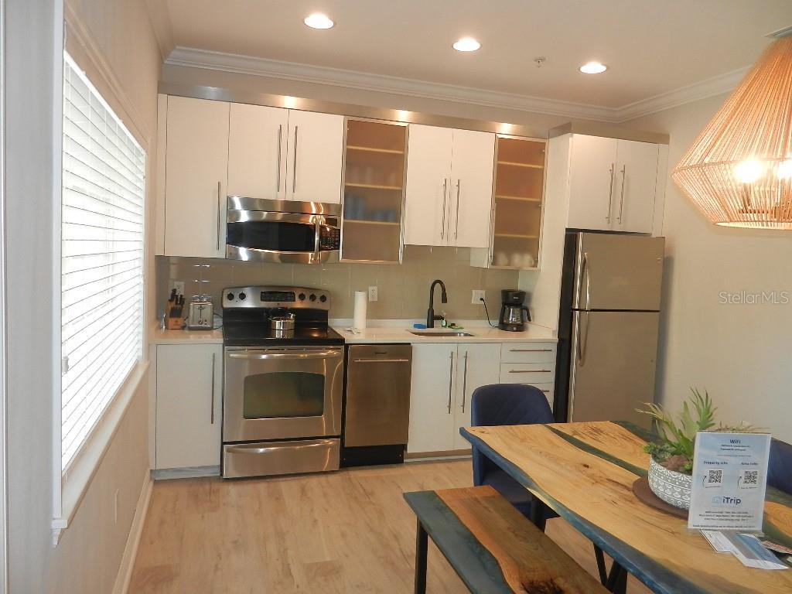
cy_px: 297
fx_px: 572
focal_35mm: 25
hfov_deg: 69.4
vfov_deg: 54.9
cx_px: 396
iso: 200
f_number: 3.5
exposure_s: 1/30
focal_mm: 4.5
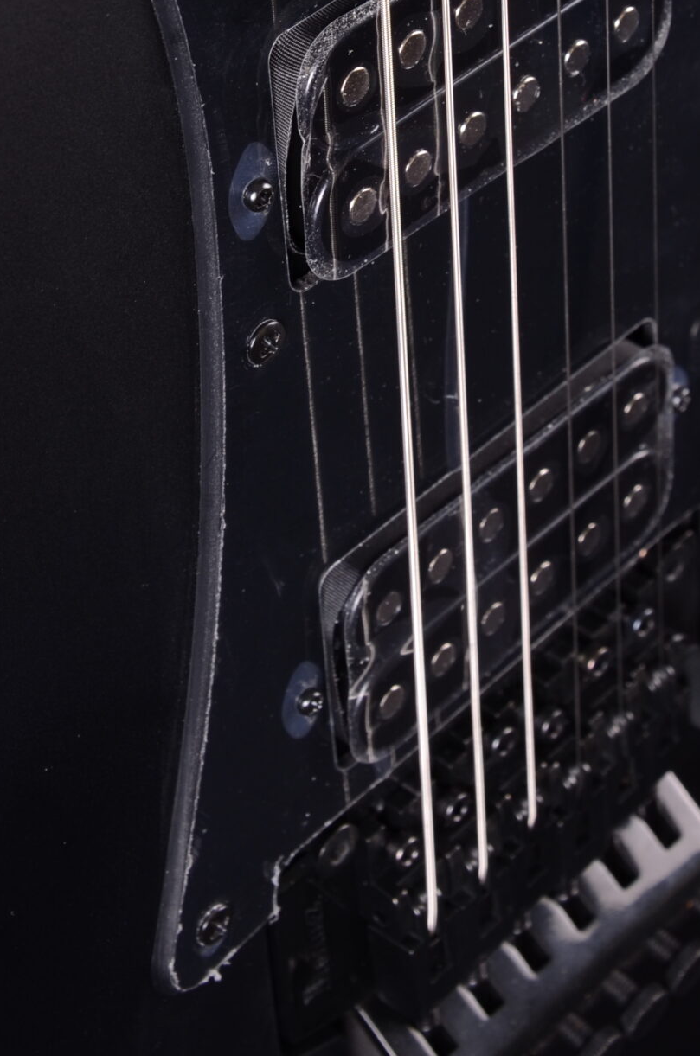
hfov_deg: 12.4
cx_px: 281
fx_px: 3223
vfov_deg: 18.2
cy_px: 32
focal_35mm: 110
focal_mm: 35
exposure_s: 1/200
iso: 200
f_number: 10
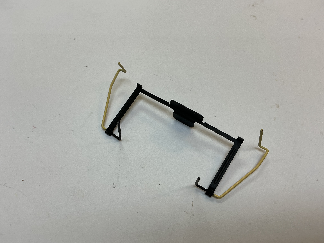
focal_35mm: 29
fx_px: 271
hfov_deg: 61.7
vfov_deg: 48.2
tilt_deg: -59.7
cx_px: 162
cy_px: 122
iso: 16
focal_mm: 3
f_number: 1.8
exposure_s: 1/100
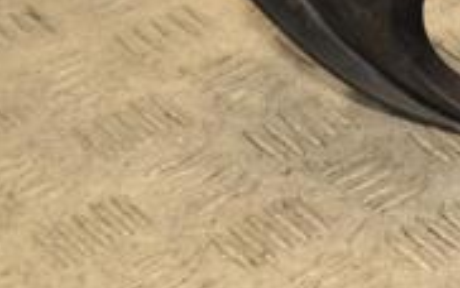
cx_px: 698
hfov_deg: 9.0
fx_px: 2844
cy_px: -88
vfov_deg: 5.8
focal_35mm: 227
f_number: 4.8
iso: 800
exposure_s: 1/160
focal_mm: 45
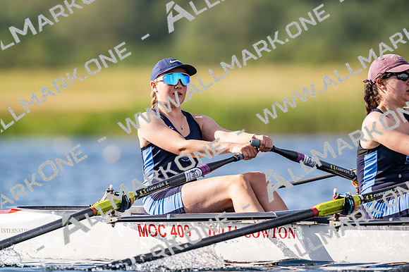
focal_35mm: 600
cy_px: 136
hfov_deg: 3.4
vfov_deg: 2.3
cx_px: 204
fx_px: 6814
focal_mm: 600
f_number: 5.6
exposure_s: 1/2500
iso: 560
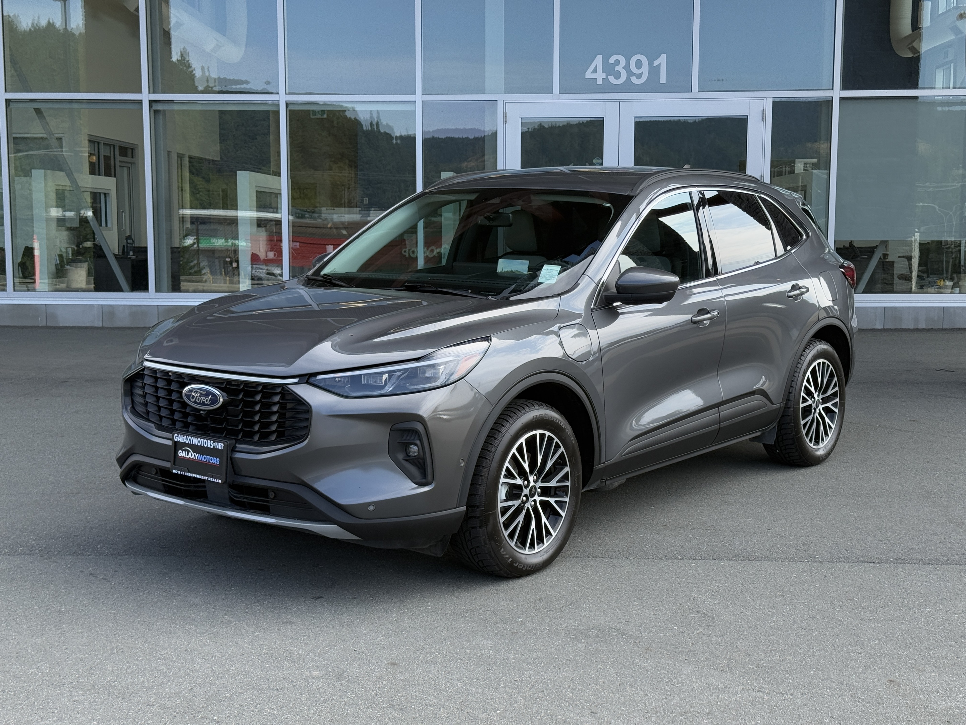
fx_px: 1339
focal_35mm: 48
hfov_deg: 39.7
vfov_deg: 30.3
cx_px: 483
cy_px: 362
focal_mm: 6.76
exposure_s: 1/1513
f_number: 1.78
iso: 80
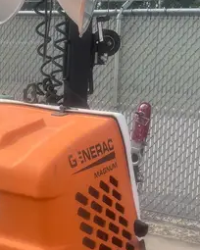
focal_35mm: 73
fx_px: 540
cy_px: 136
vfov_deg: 26.1
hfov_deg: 20.4
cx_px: 7
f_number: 1.6
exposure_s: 1/2268
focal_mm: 5.1
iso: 50
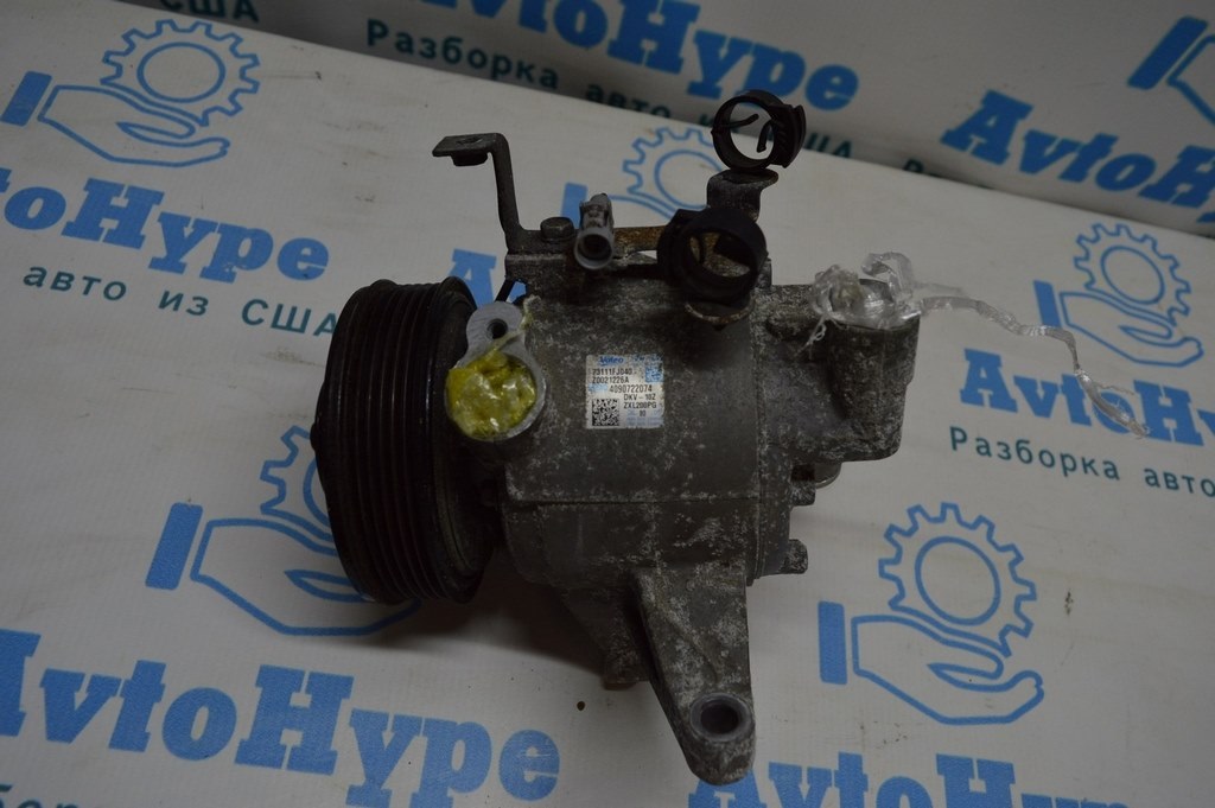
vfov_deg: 47.9
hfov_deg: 67.4
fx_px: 910
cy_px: 404
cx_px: 608
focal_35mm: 27
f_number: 5
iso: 400
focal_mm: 18
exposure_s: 1/100
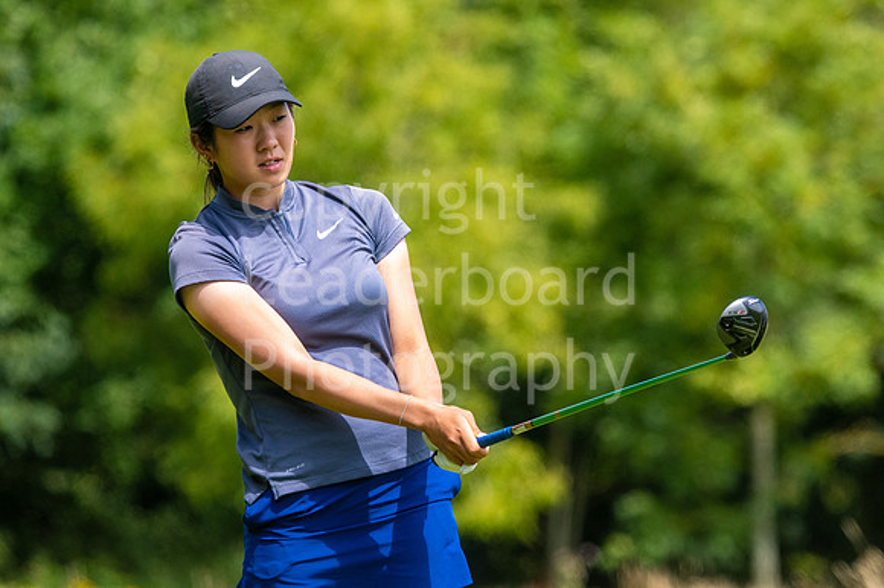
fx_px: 13293
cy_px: 234
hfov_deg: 3.8
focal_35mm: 542
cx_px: 532
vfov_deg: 2.5
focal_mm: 300
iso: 200
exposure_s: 1/1250
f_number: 5.6
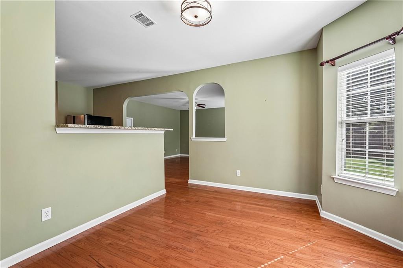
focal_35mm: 16
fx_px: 179
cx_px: 202
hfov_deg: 96.8
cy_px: 134
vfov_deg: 73.7
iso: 800
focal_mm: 16
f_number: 8
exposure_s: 1/60
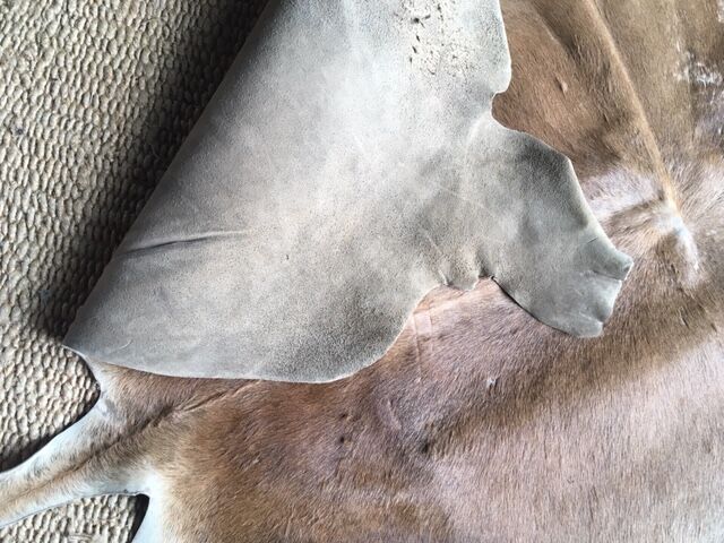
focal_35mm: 29
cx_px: 362
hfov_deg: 61.7
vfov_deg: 48.2
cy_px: 272
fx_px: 607
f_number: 2.2
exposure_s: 1/33
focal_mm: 4.15
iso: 32
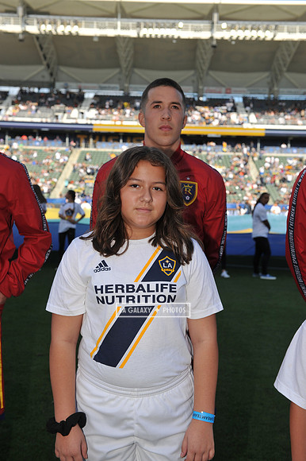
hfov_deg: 28.0
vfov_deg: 41.1
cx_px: 153
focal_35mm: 48
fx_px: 613
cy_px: 230
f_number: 6.3
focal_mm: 48
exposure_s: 1/640
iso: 250
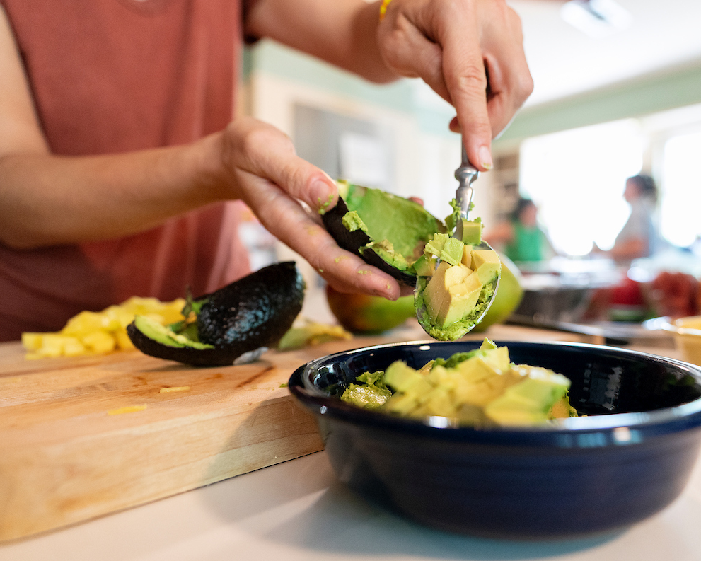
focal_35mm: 25
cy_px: 279
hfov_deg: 67.7
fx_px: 519
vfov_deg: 56.8
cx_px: 405
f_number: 2.8
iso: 3200
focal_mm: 22
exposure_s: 1/80
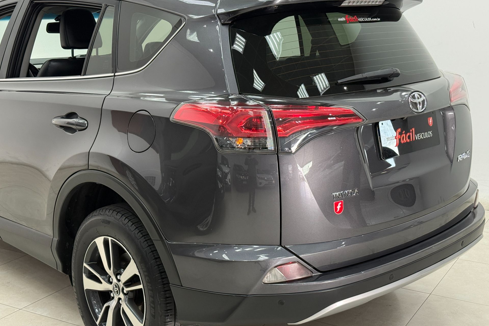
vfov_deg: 27.0
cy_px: 159
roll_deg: +0.5
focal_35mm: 50
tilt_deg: -12.1
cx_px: 245
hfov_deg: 39.6
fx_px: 679
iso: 320
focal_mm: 6.76
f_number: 1.78
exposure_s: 1/120
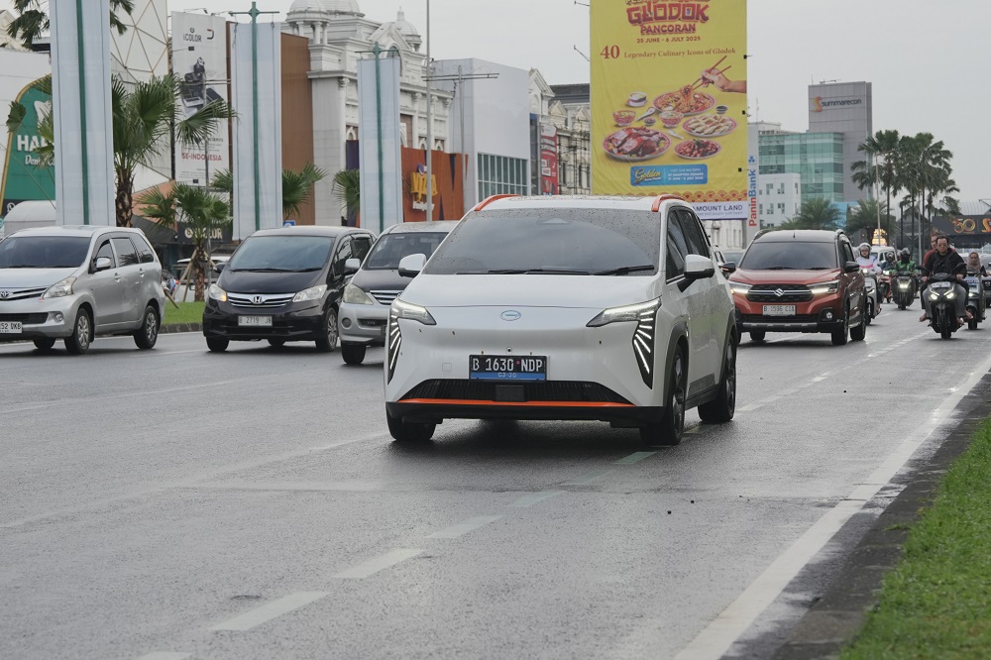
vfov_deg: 13.0
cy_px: 330
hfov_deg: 19.5
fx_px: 2889
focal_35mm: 105
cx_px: 496
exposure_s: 1/640
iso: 640
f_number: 5.6
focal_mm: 70
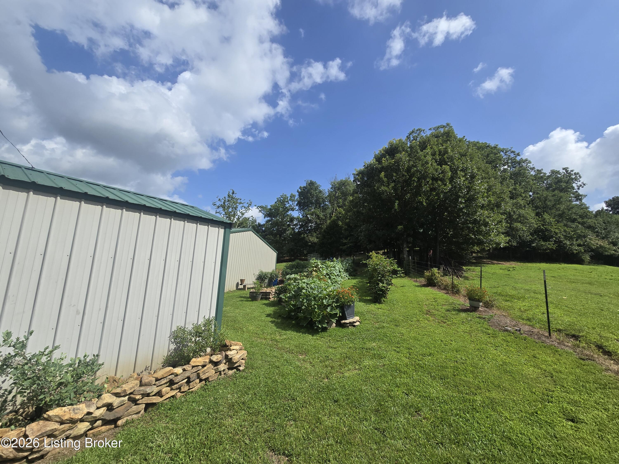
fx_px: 232
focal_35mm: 13
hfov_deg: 106.2
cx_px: 310
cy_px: 232
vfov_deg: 89.9
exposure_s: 1/3300
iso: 50
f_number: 2.2
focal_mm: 2.2
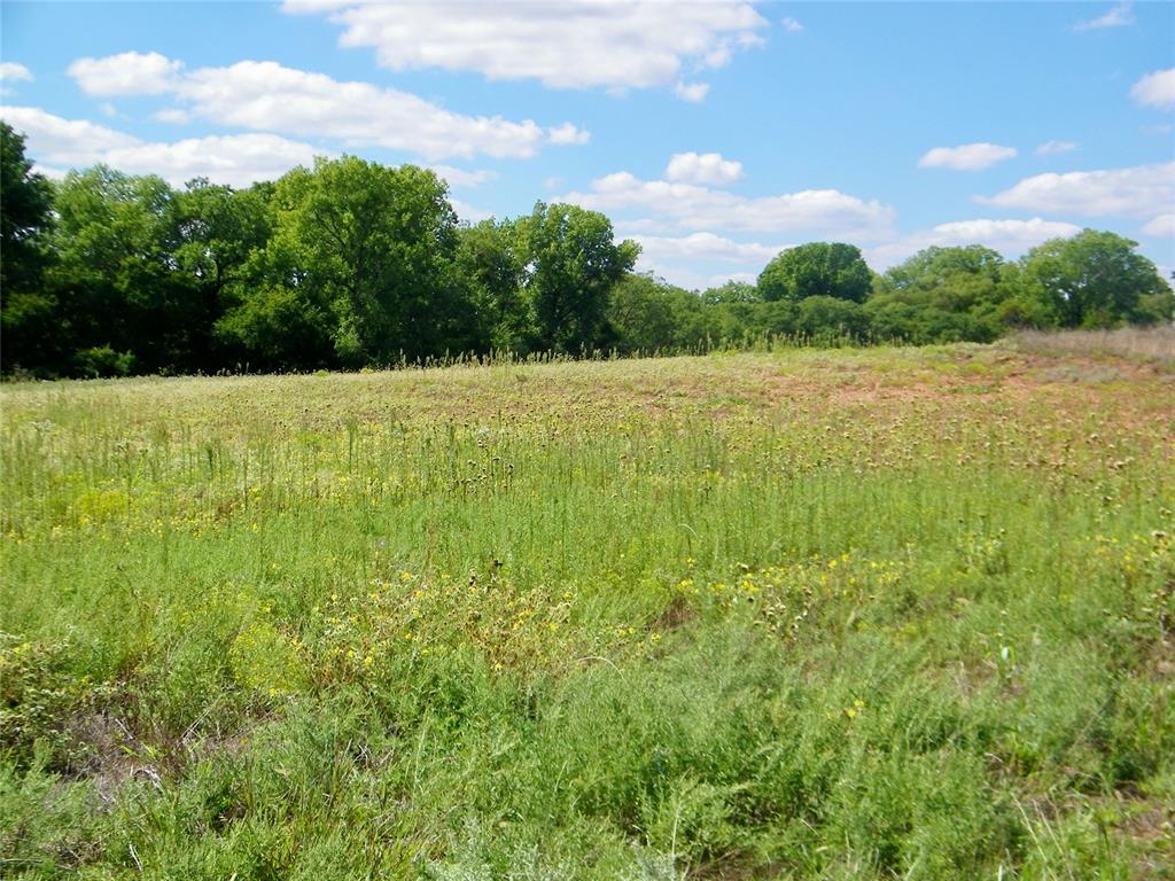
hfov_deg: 29.8
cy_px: 440
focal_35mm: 65
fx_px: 2206
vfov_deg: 22.6
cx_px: 588
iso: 80
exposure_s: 1/200
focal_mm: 11.6
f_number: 8.4
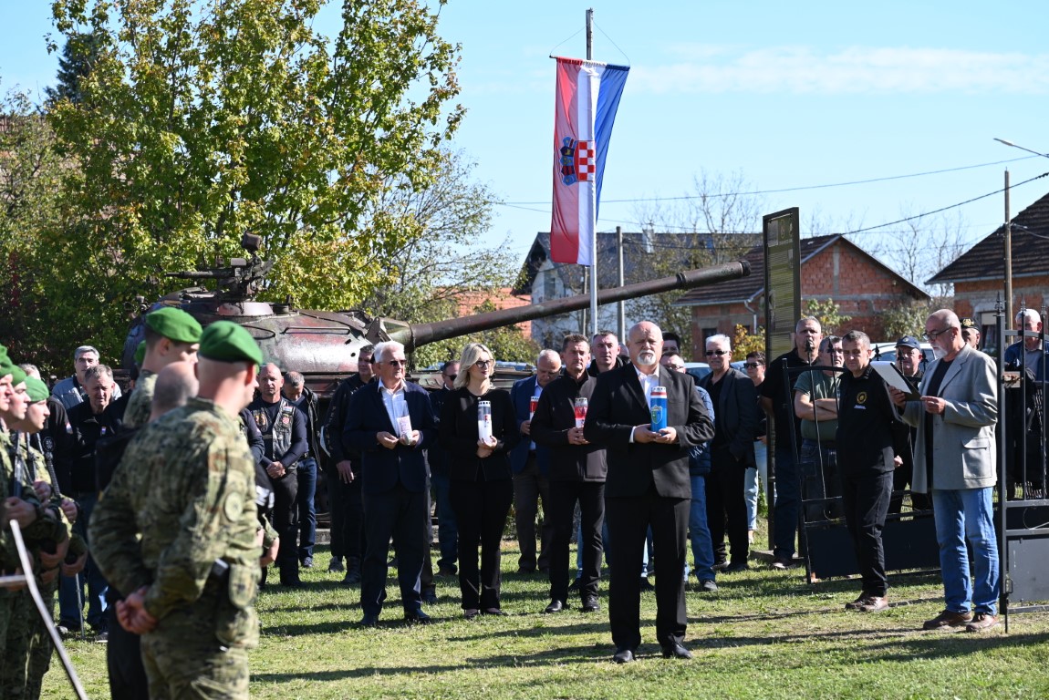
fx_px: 2915
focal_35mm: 100
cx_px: 524
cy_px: 350
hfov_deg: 20.4
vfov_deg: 13.7
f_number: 5.6
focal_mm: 100
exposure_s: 1/250
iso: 110
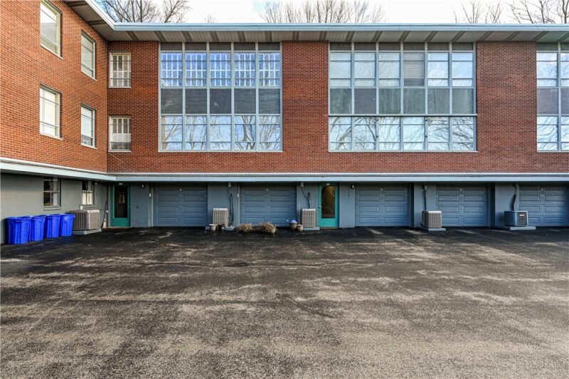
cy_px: 190
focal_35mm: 18
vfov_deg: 65.9
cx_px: 284
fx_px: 292
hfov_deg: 88.5
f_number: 8
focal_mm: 18.5
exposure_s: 1/40
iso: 100
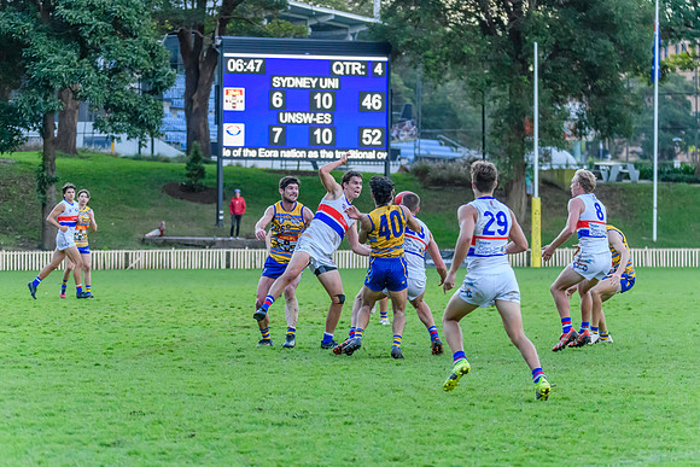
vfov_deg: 7.4
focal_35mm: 186
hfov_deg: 11.1
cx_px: 350
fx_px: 3617
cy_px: 193
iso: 9000
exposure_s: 1/1600
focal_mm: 150
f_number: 5
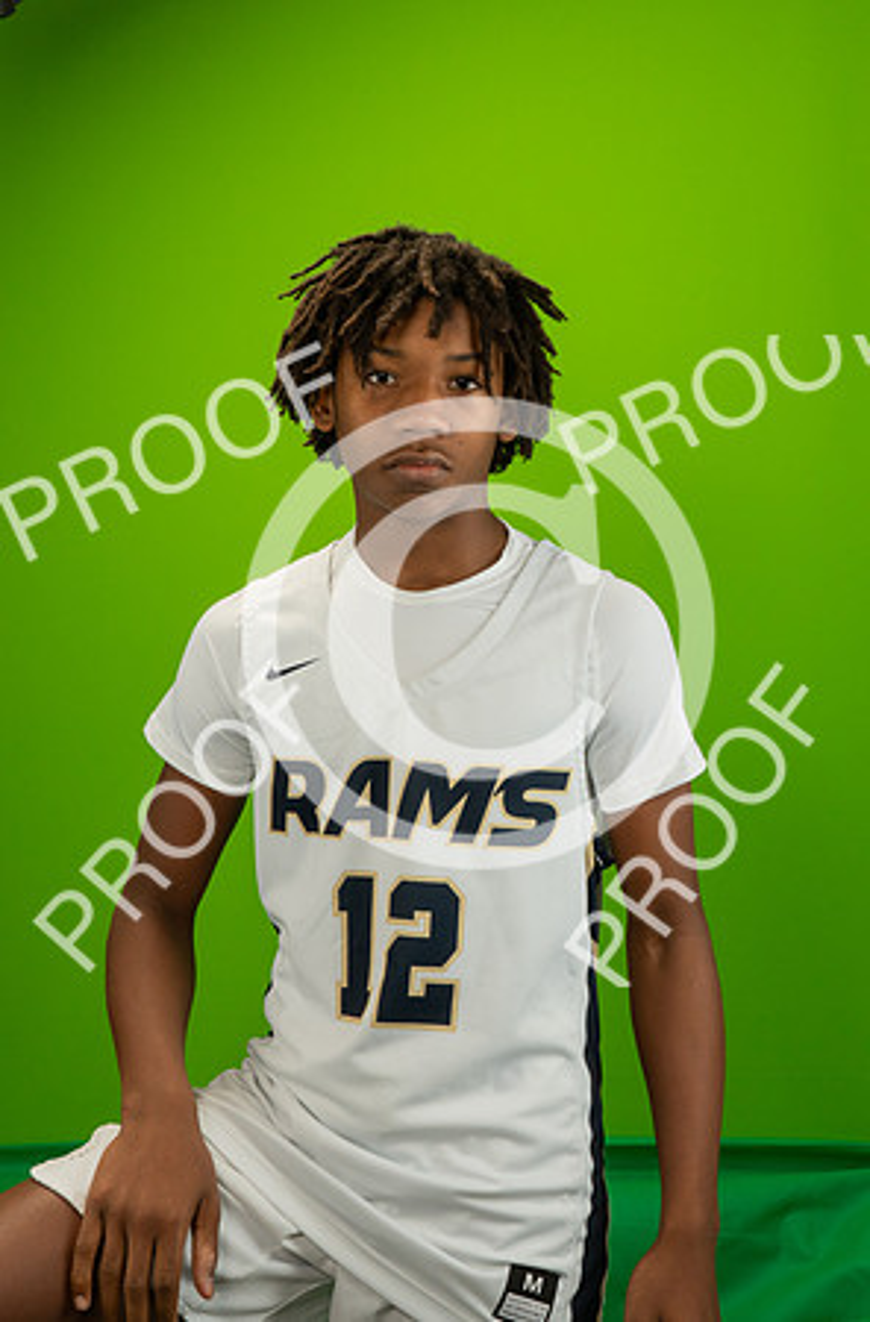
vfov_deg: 33.1
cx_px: 430
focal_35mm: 61
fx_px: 2222
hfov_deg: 22.2
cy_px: 572
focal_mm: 35
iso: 800
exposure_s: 1/60
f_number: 20
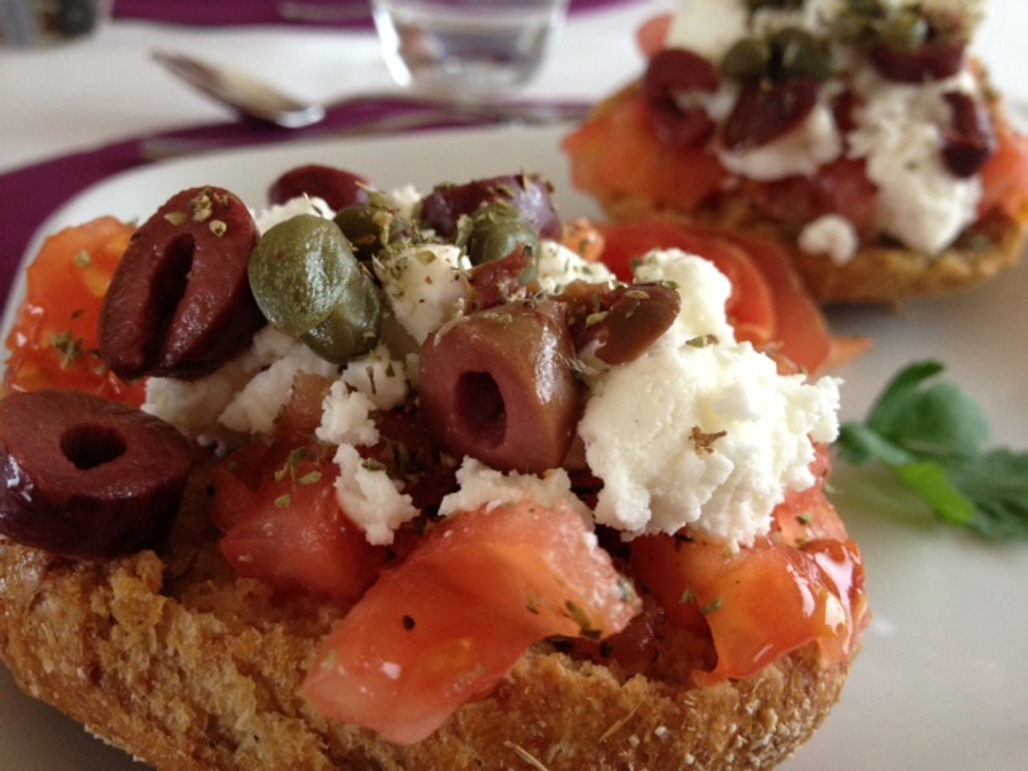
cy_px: 386
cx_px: 514
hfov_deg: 52.6
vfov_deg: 40.7
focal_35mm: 35
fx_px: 1039
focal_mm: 4.28
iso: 160
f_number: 2.4
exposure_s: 1/20
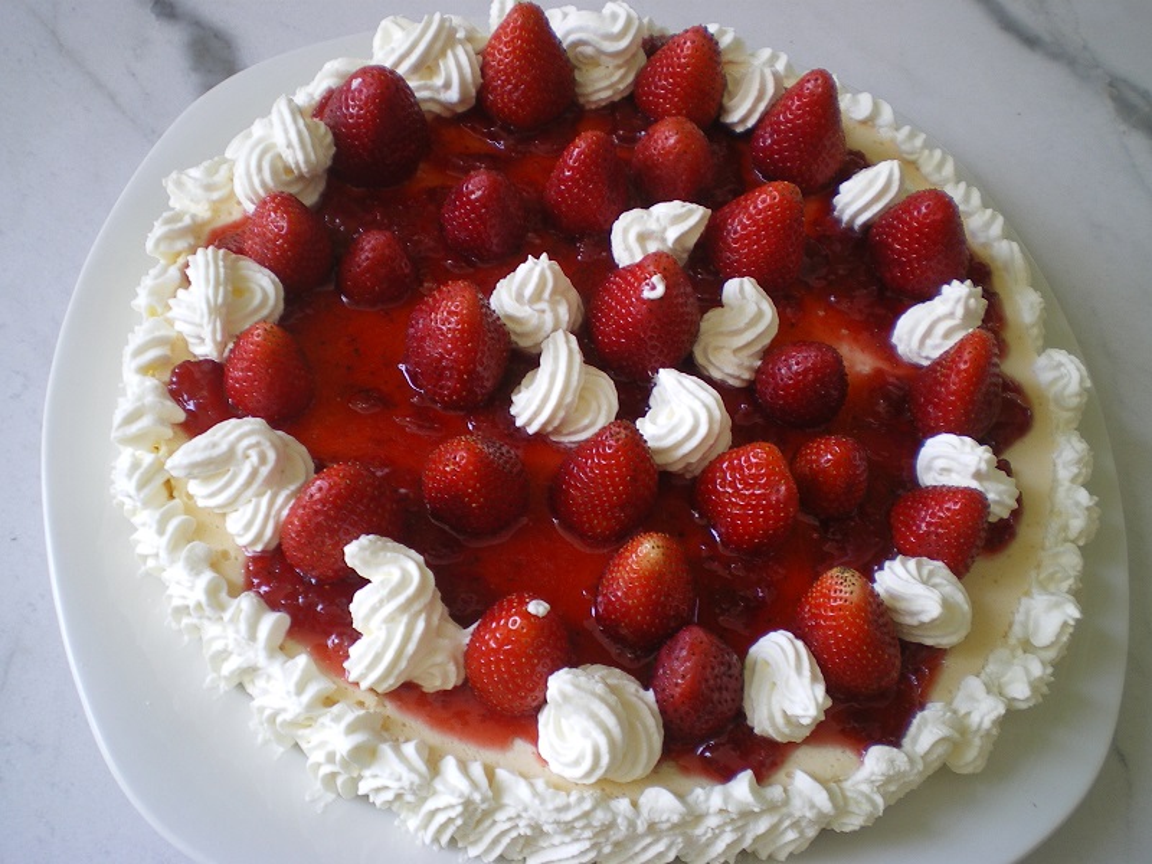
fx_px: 1265
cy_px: 432
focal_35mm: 38
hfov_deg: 49.0
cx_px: 576
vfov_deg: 37.7
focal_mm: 6.3
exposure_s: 1/50
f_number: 3.1
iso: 64
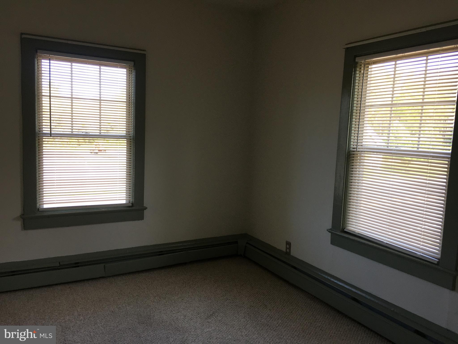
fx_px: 384
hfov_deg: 61.7
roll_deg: -2.2
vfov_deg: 48.2
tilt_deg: -6.1
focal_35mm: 29
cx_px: 229
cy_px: 172
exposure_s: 1/120
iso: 40
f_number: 2.2
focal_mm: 4.15
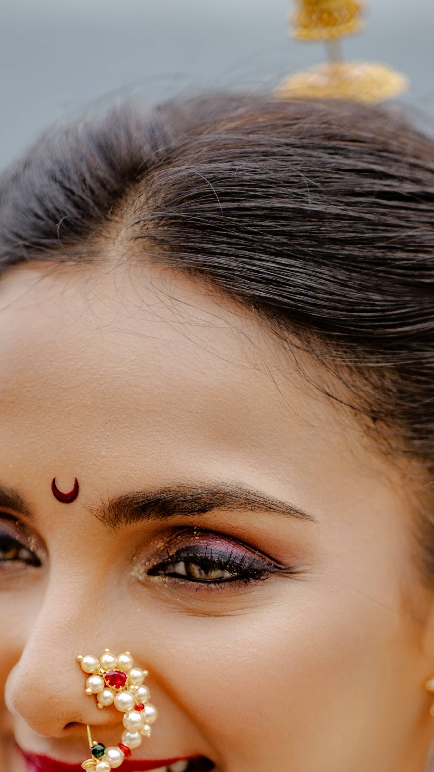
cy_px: 773
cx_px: 192
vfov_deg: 10.8
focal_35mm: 198
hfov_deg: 6.1
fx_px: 4050
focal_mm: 85
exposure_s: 1/800
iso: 64
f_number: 1.4
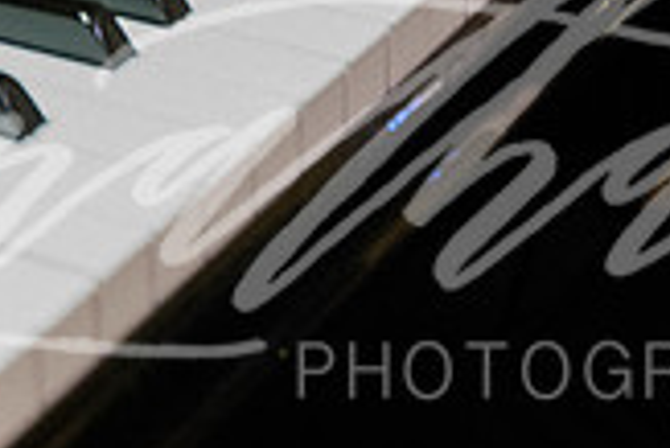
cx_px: 501
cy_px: -310
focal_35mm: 153
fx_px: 2850
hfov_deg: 13.4
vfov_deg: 8.7
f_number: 2.8
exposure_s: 1/100
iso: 6400
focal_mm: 43
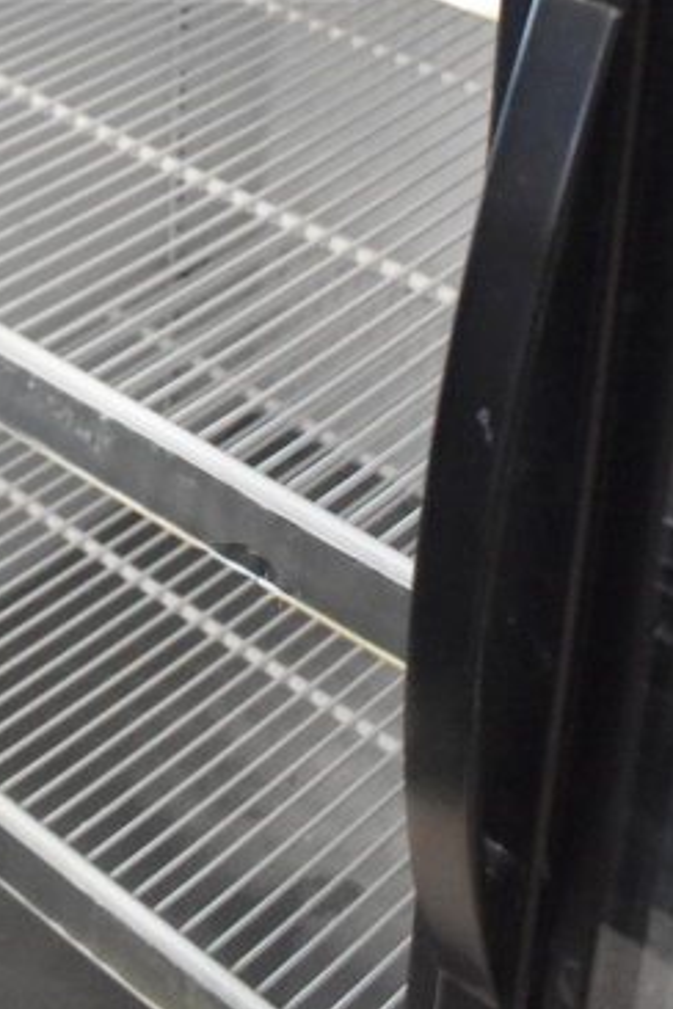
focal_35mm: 75
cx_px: 47
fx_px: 2103
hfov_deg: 17.9
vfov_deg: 24.4
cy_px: -216
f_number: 4
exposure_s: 1/60
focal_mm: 20
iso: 6400
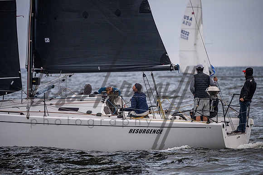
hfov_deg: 5.2
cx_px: 132
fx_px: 2923
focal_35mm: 400
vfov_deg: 3.4
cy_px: 88
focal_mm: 400
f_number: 5.6
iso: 400
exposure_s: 1/800
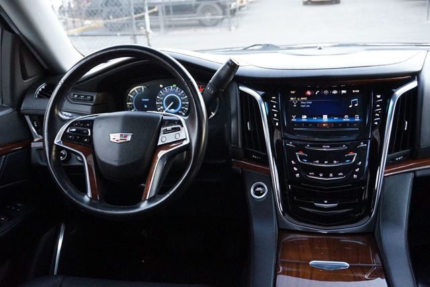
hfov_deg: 53.2
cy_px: 144
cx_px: 215
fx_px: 430
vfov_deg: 36.8
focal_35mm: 36
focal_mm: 24
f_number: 4.5
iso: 3200
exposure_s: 1/50
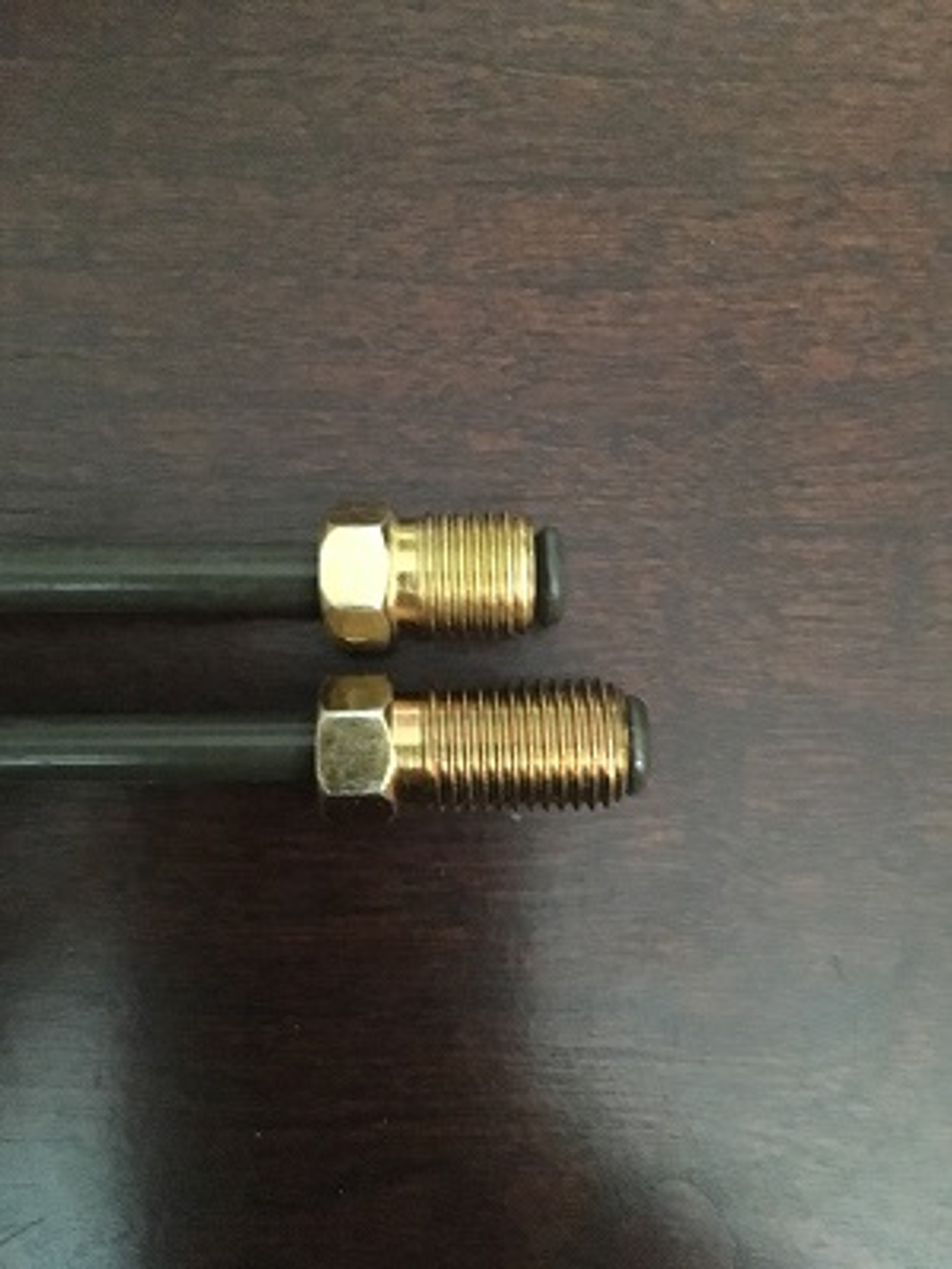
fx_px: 1063
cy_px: 634
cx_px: 476
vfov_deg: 61.7
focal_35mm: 29
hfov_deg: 48.2
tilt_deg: -85.9
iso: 1600
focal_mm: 4.15
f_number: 2.2
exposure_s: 1/15
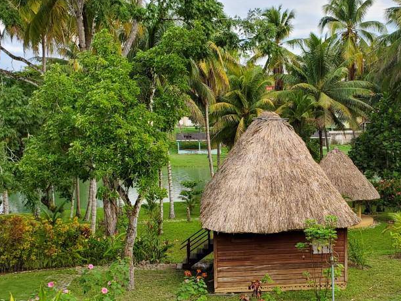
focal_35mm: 51
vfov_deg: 28.5
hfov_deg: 36.5
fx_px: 591
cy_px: 167
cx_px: 305
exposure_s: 1/408
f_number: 2.4
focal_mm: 4.3
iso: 50
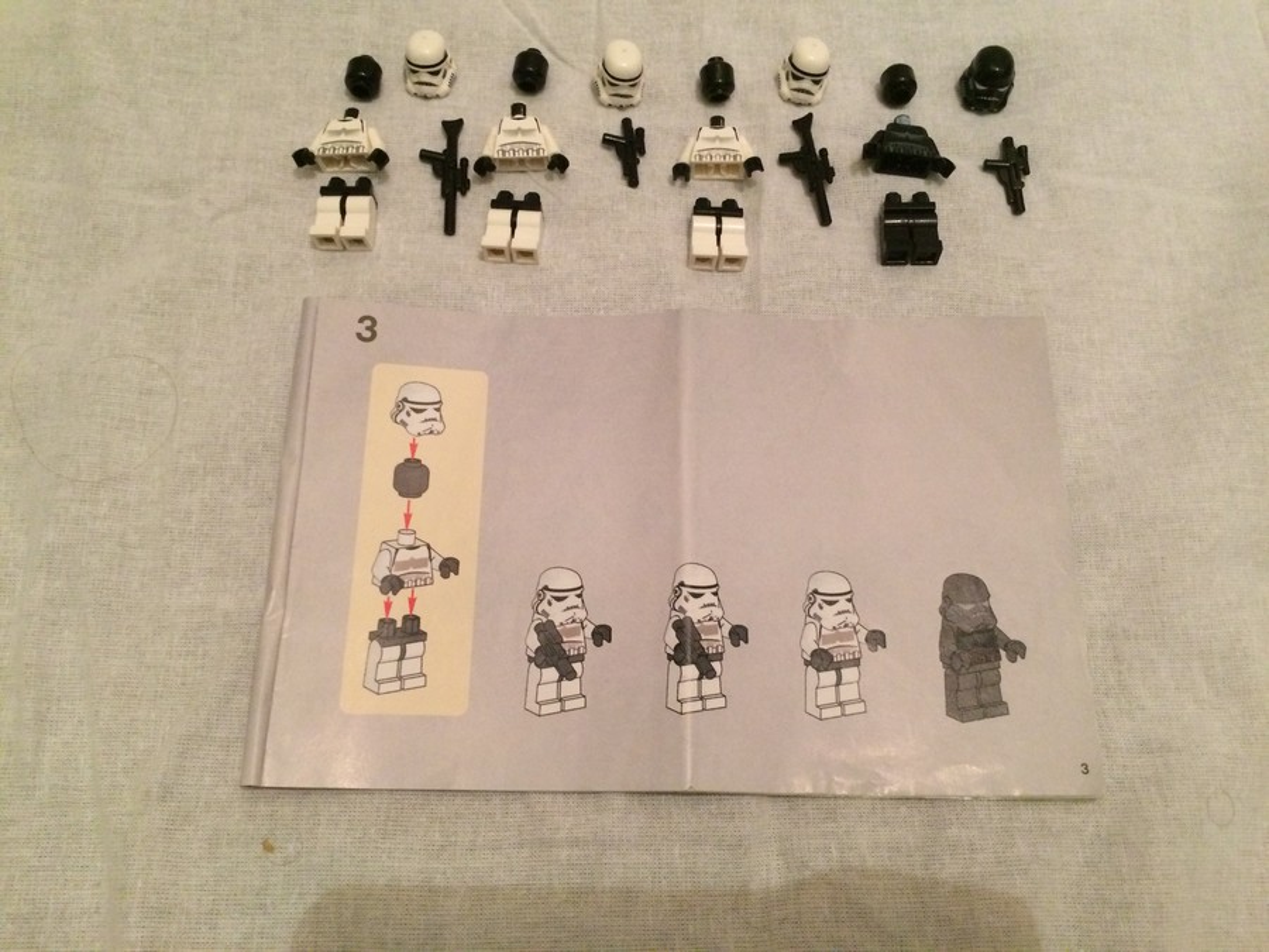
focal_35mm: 29
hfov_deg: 61.7
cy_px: 476
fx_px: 1063
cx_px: 634
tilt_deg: -69.2
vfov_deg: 48.2
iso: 320
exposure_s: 1/17
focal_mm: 4.15
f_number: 2.2
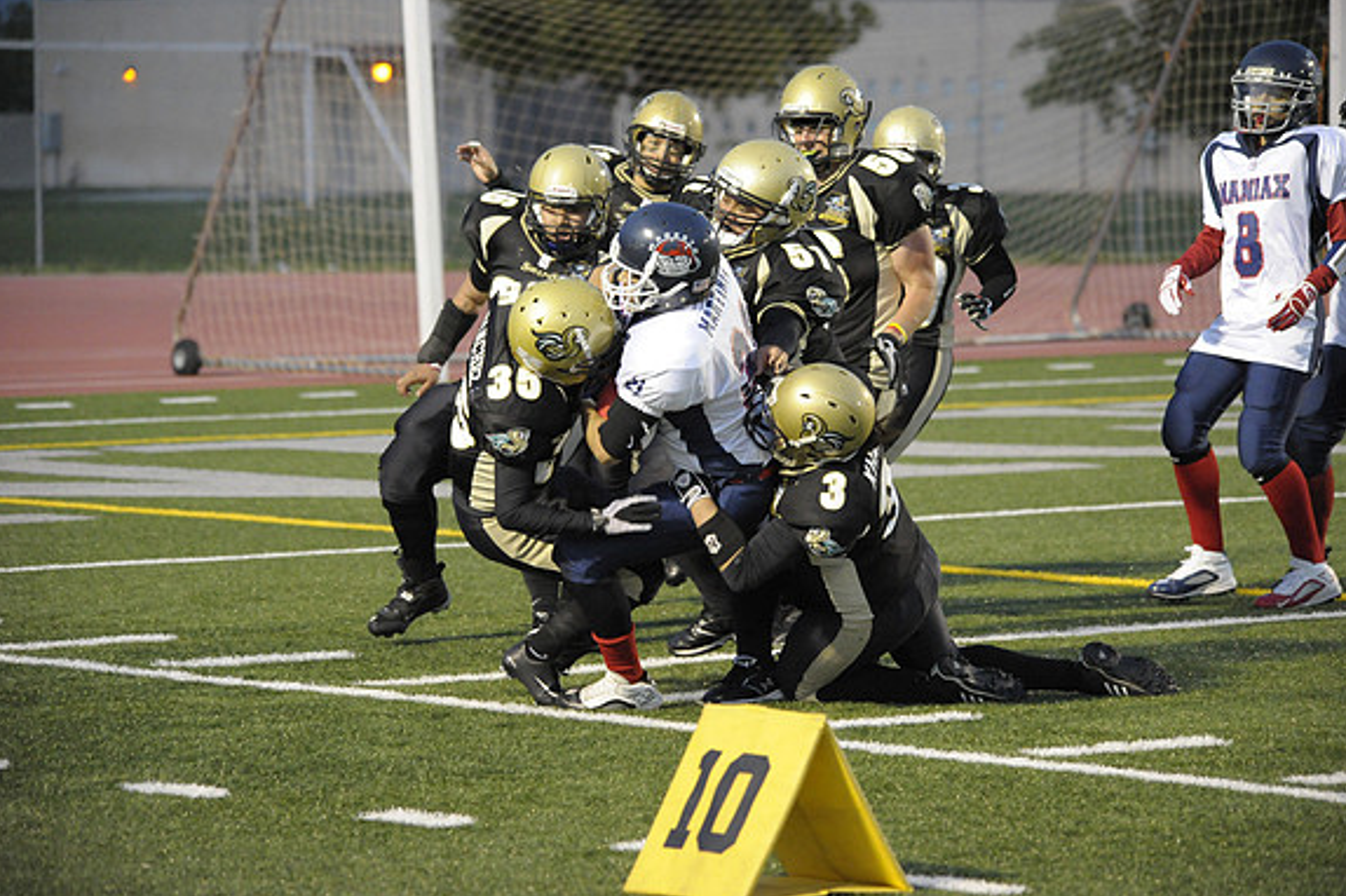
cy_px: 448
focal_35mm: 192
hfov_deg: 10.7
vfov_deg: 7.1
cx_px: 671
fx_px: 7174
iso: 12800
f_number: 5.3
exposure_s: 1/800
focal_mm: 190
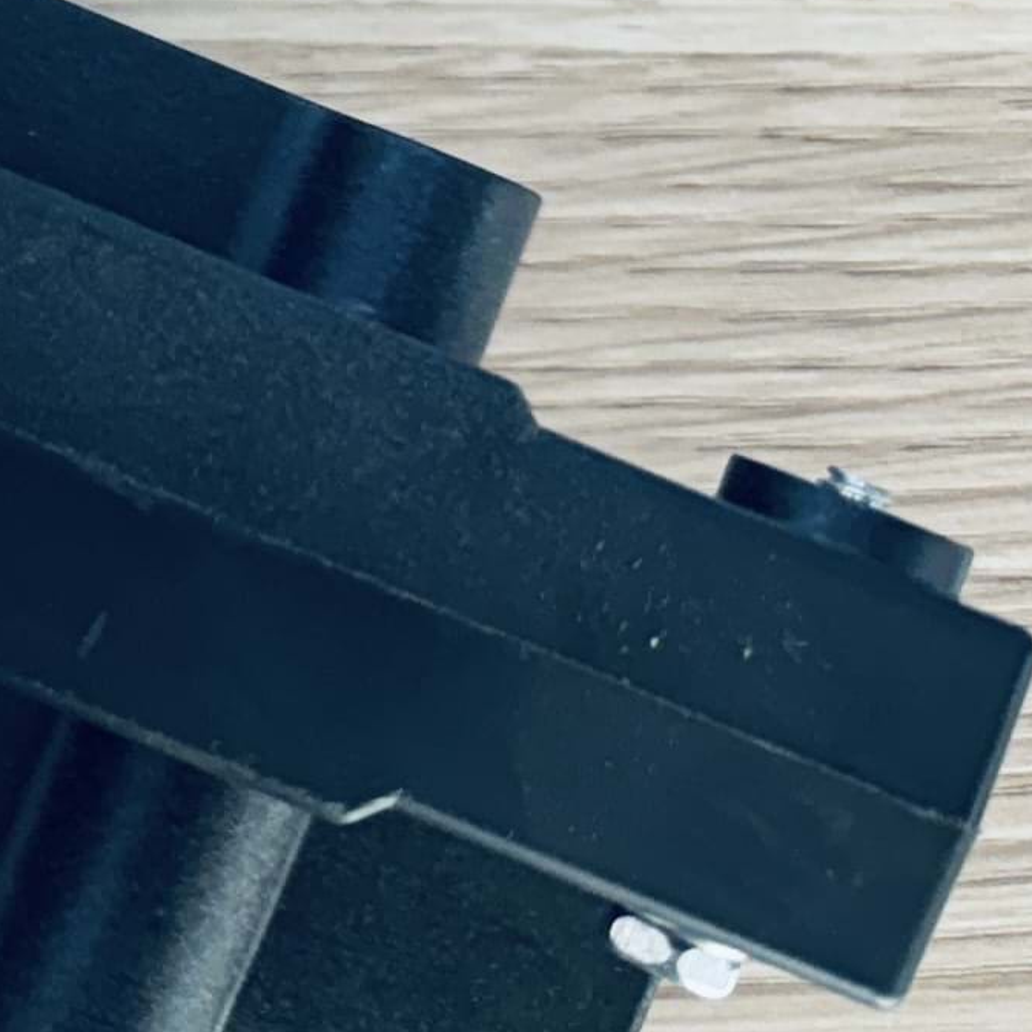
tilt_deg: -87.3
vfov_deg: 13.9
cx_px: -1735
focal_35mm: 118
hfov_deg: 11.3
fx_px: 3980
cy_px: -476
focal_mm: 6.76
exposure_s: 1/100
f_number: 1.78
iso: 100
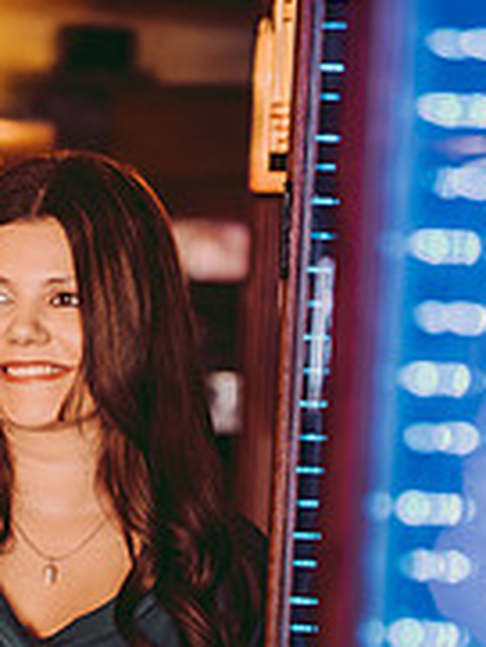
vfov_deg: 12.6
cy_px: 597
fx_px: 2898
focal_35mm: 155
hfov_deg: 9.6
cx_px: 125
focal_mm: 65
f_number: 2.8
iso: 800
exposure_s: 1/160
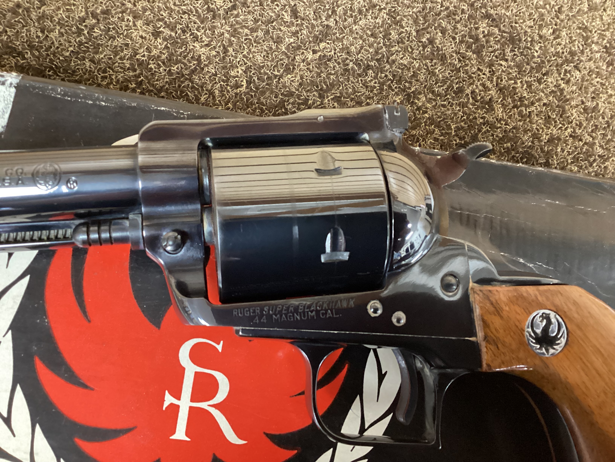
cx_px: 308
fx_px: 551
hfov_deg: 58.4
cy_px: 231
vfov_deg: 45.4
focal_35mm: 31
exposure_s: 1/30
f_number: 2.4
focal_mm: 3.3
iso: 640
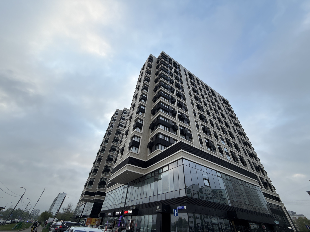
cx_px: 155
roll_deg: -4.3
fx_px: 125
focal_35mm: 14
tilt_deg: +42.3
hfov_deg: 102.1
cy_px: 116
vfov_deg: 85.7
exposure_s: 1/212
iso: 50
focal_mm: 2.22
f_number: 2.2
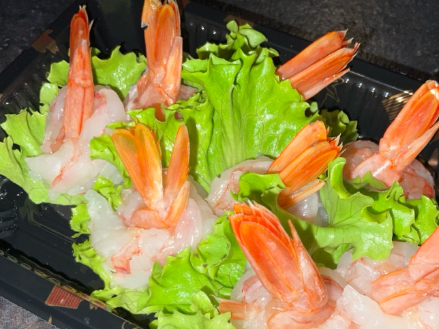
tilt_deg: -60.4
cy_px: 200
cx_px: 262
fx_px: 457
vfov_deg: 39.5
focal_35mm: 36
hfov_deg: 51.0
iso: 16
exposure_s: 1/182
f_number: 1.8
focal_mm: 3
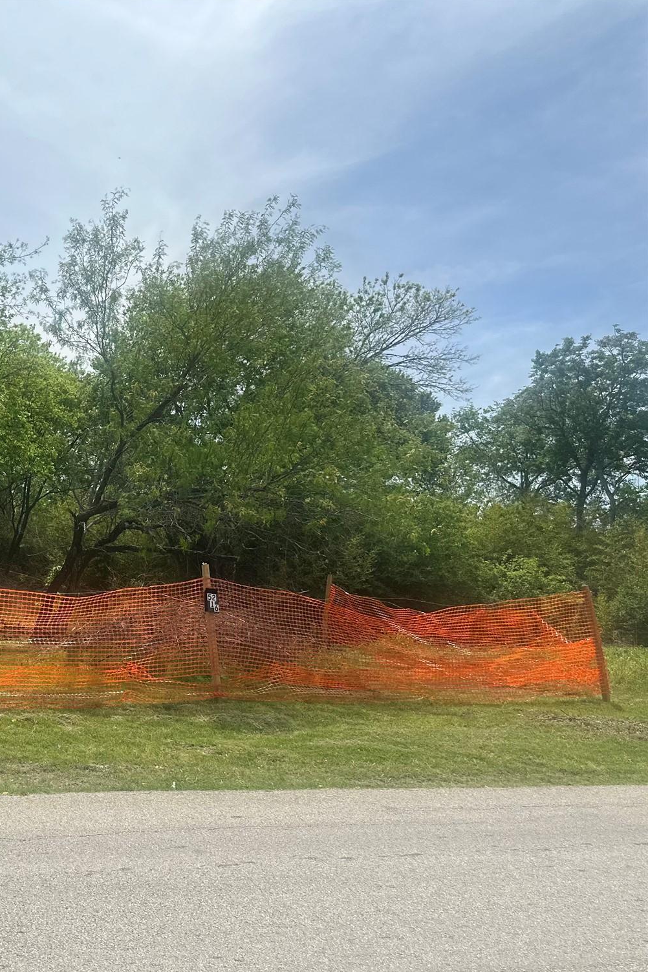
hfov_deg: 34.9
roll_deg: -1.3
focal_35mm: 34
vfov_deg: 55.8
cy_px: 493
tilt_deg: +5.8
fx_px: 918
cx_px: -14
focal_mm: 6.86
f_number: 1.78
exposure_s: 1/5848
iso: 80
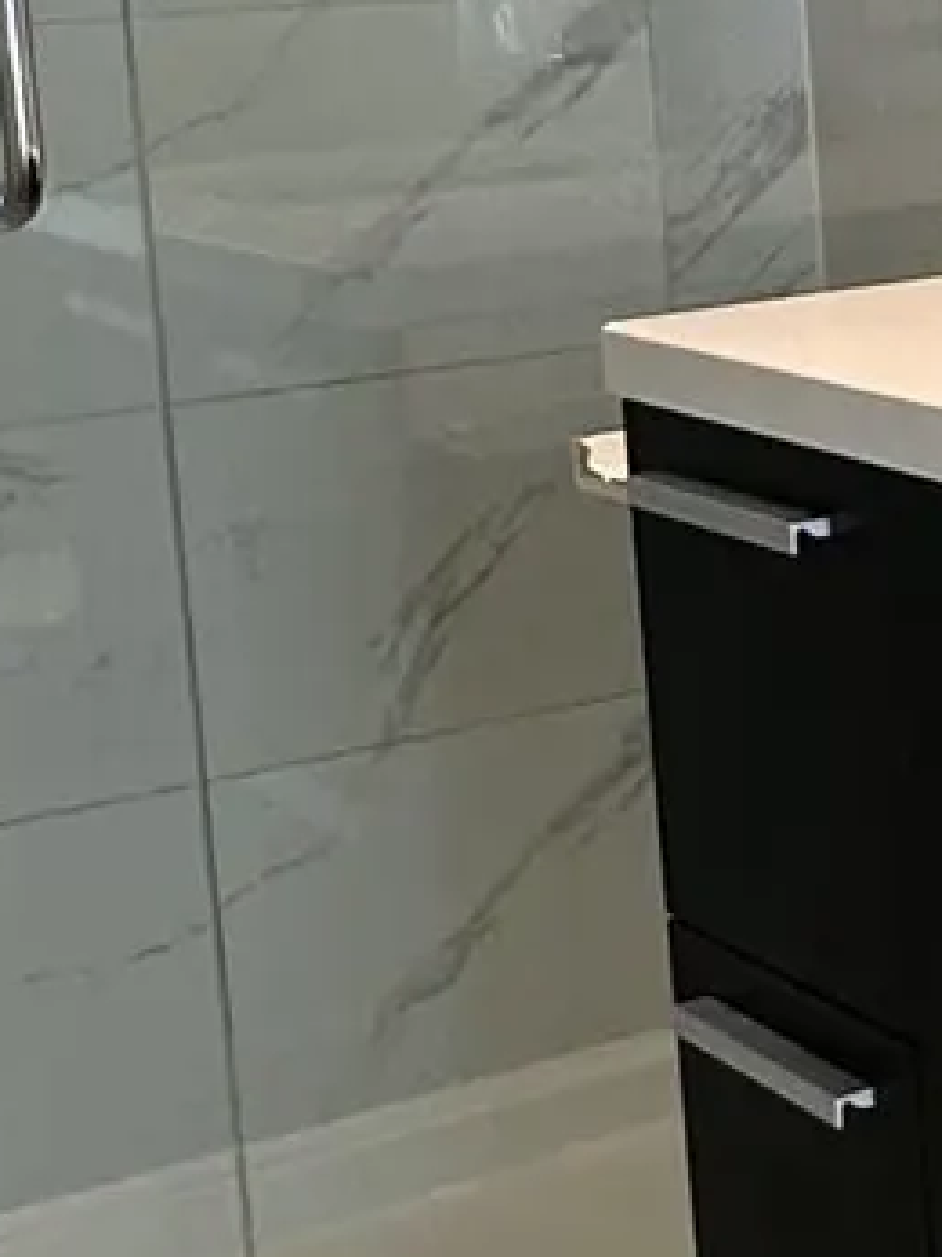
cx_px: 1757
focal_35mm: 93
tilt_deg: -7.5
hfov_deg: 13.9
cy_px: 246
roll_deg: +1.7
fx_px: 3376
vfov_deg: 20.8
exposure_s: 1/60
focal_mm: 2.22
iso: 160
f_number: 2.2
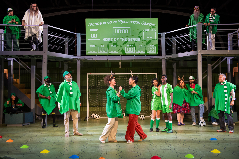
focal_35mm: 45
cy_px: 80
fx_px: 299
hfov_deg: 43.6
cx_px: 120
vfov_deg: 29.9
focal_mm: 45
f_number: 5
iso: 1600
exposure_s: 1/320
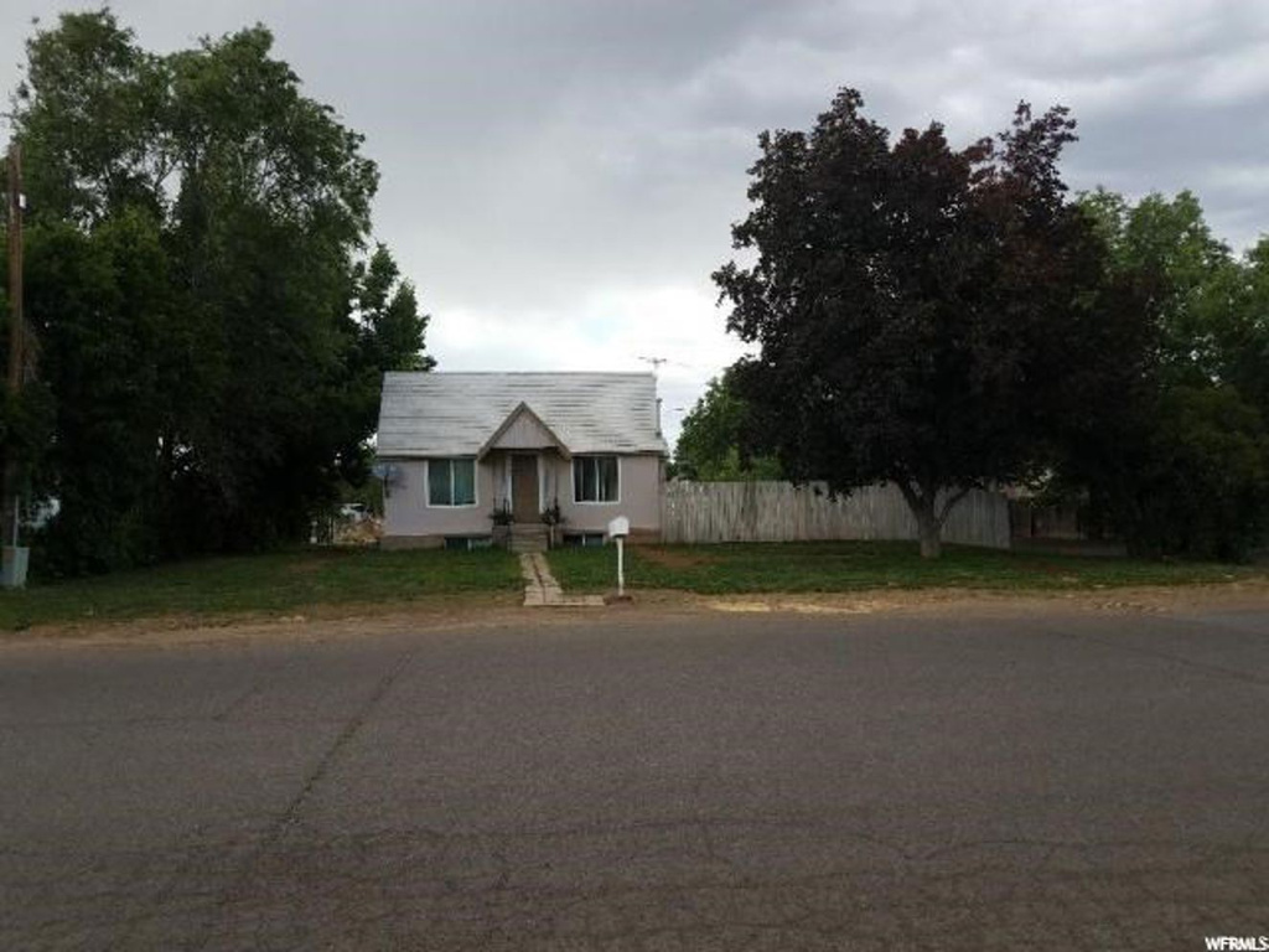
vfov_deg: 53.1
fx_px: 953
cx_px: 634
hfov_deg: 67.3
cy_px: 476
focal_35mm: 26
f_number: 1.7
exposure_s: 1/608
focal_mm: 4.2
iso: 40
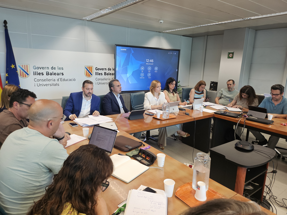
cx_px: 144
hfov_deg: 71.6
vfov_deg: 56.8
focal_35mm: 24
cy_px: 108
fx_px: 199
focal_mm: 5
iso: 200
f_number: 1.8
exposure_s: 1/100
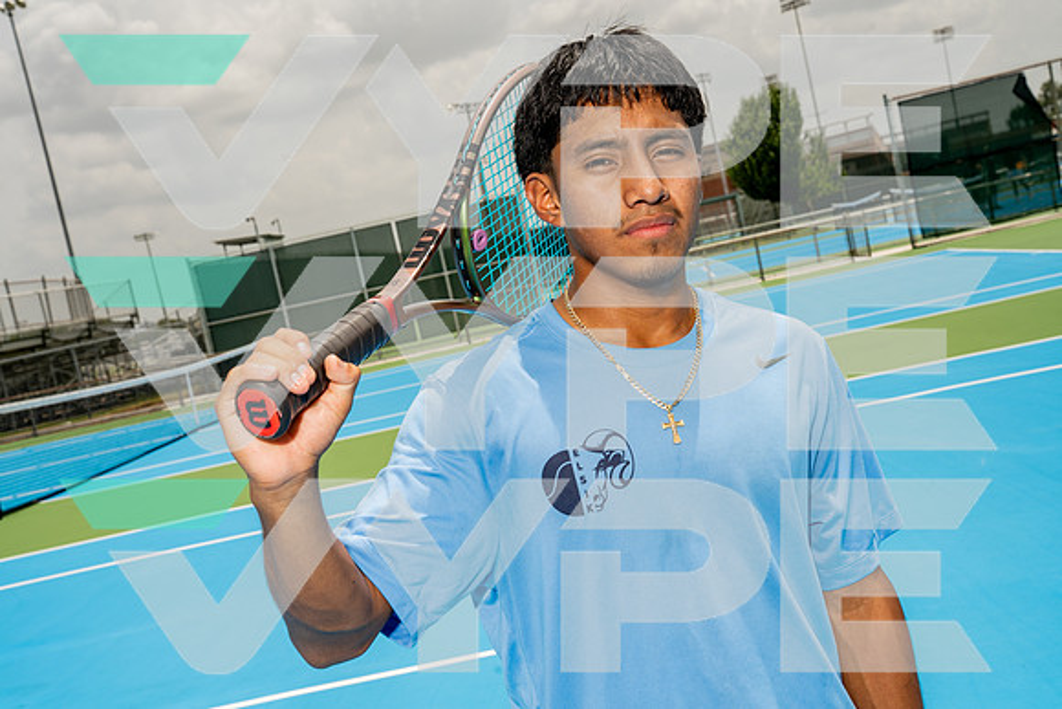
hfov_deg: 41.1
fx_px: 1416
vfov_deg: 28.1
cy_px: 354
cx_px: 531
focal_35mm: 48
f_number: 11
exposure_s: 1/200
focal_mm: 48
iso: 100
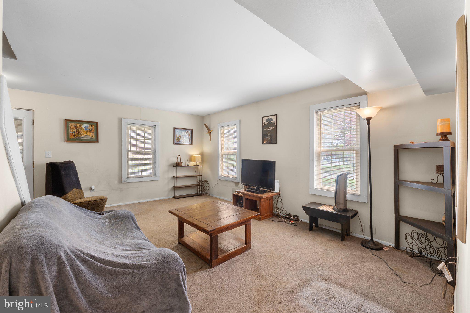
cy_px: 156
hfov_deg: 100.4
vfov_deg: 77.3
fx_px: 196
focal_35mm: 15
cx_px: 235
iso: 100
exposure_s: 1/3
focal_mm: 10
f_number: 9
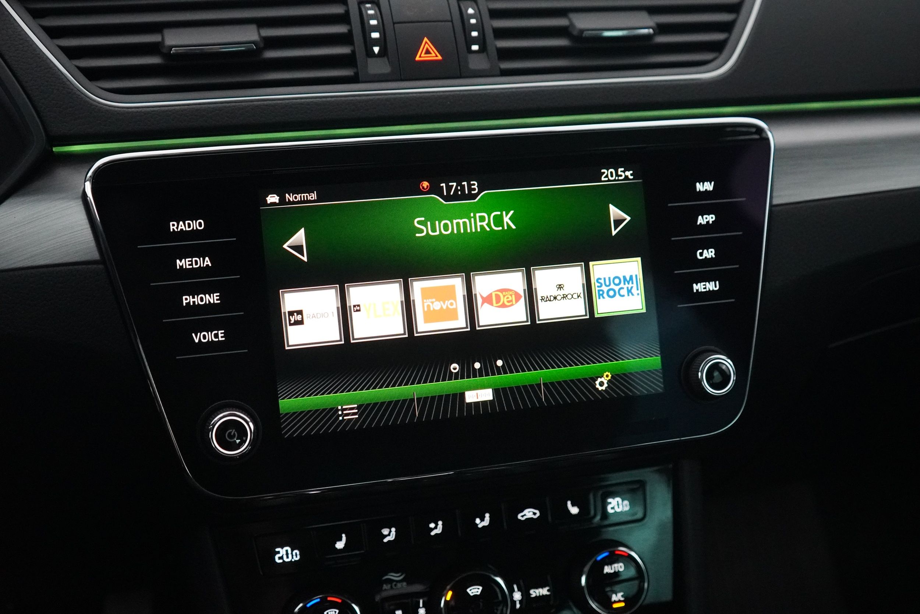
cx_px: 460
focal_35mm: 42
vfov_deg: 31.9
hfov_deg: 46.4
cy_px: 307
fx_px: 1073
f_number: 3.5
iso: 6400
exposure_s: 1/40
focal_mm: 28
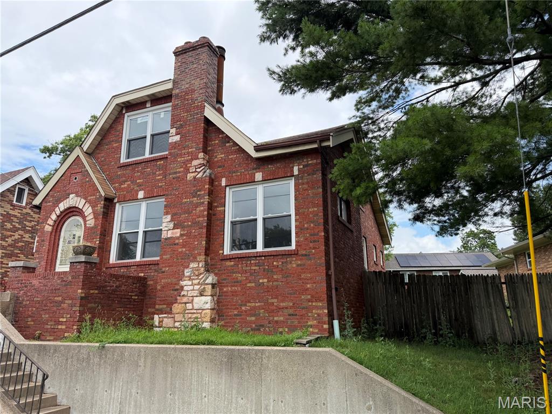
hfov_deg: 71.6
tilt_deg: +16.6
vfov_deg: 56.8
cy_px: 207
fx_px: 383
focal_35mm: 24
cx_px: 276
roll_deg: +0.7
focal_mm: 6.76
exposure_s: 1/3021
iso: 100
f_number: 1.78
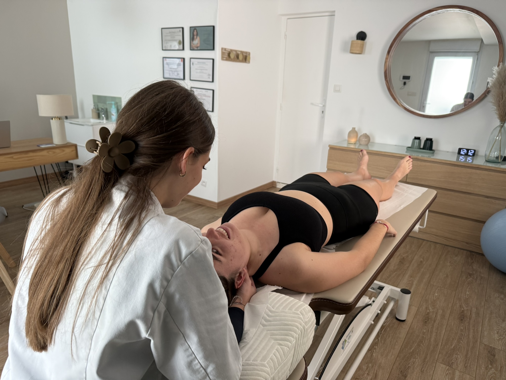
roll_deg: -2.3
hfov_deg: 71.6
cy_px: 190
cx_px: 253
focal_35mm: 24
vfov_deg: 56.8
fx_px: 351
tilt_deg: -16.9
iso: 200
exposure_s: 1/121
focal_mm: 6.76
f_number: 1.78
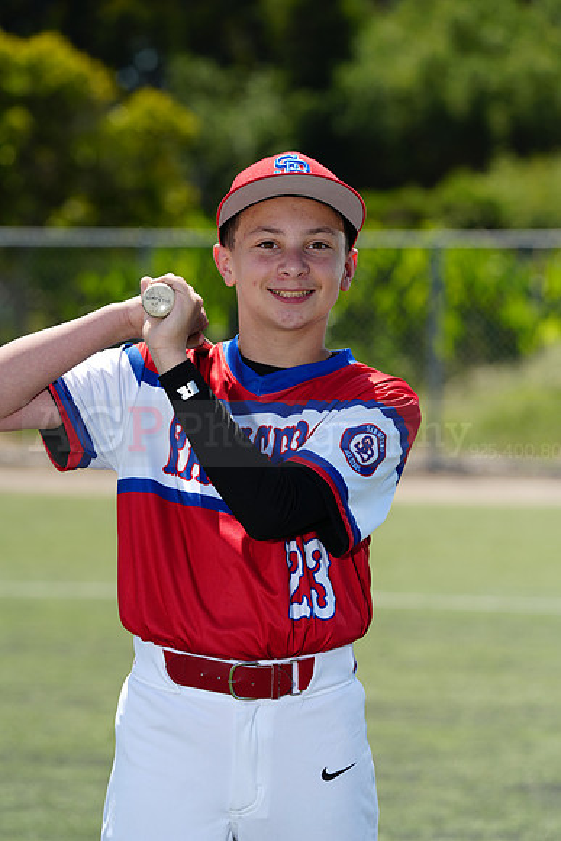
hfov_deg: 8.7
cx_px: 280
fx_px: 3691
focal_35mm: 158
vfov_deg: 13.0
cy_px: 420
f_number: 5
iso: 50
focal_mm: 158
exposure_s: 1/250
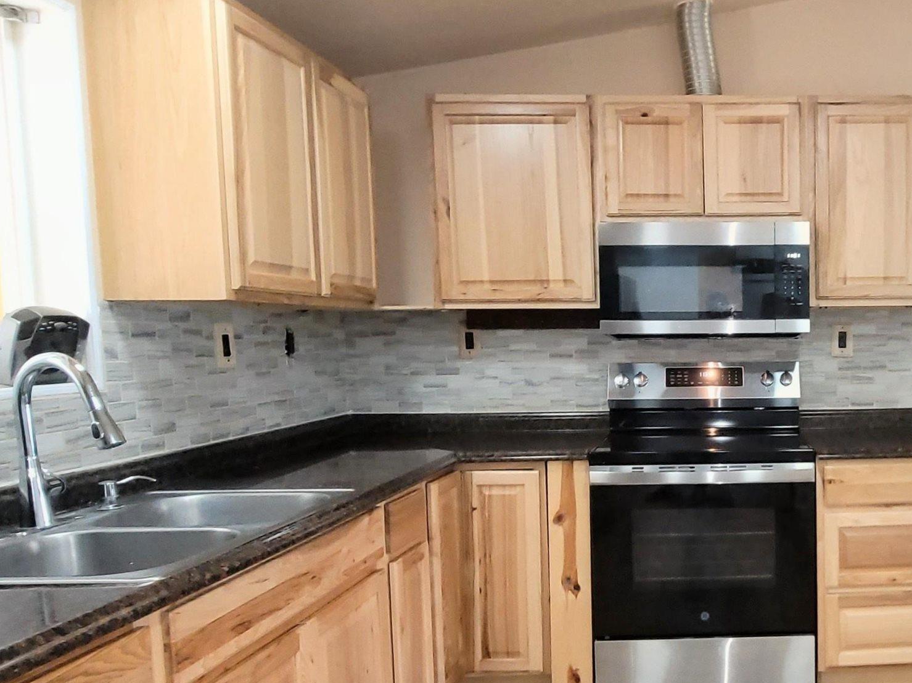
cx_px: 770
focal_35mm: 27
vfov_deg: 50.9
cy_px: 423
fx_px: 711
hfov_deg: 58.6
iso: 320
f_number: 2.2
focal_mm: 2.2
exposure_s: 1/40
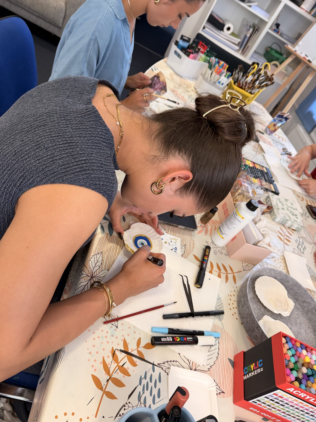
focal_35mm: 24
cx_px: 158
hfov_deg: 56.8
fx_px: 292
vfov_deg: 71.6
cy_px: 211
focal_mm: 6.76
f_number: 1.78
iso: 200
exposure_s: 1/121
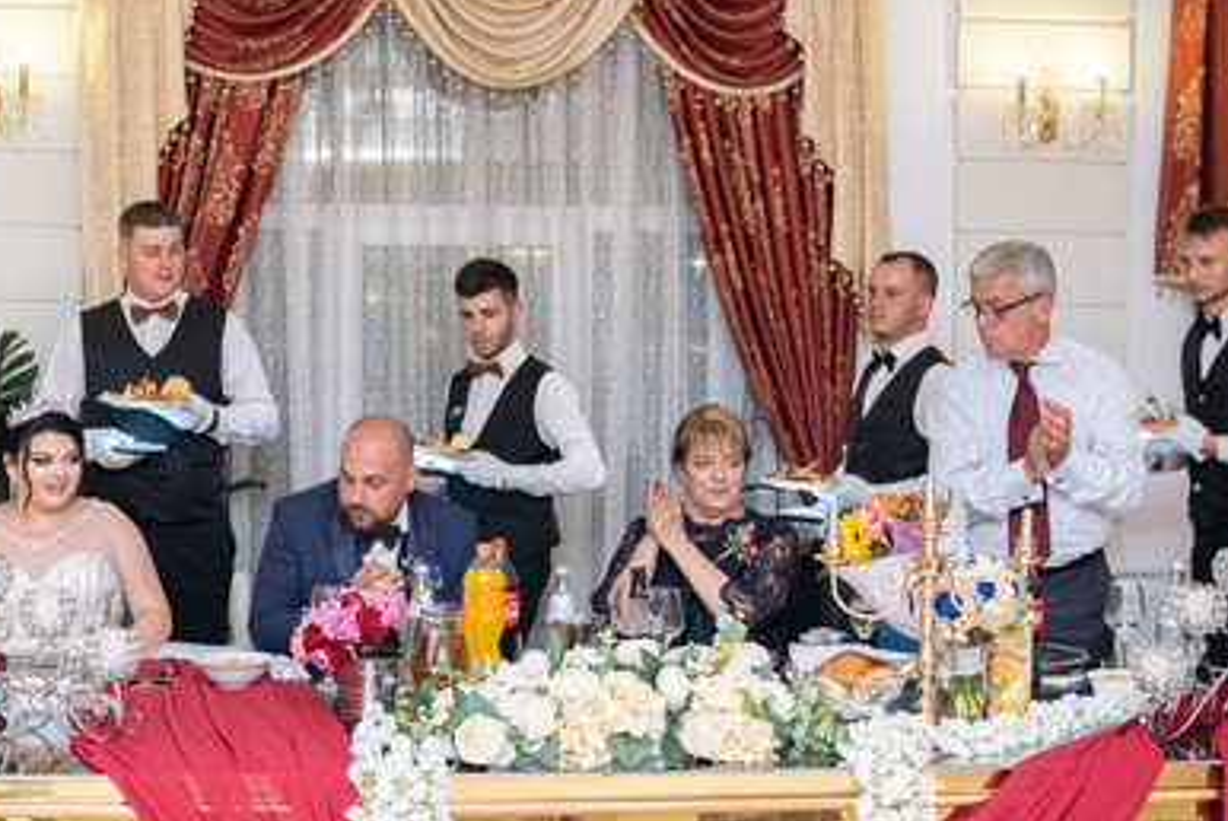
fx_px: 1980
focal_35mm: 58
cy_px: 438
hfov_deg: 34.2
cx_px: 414
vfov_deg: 23.4
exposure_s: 1/125
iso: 1250
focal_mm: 23
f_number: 2
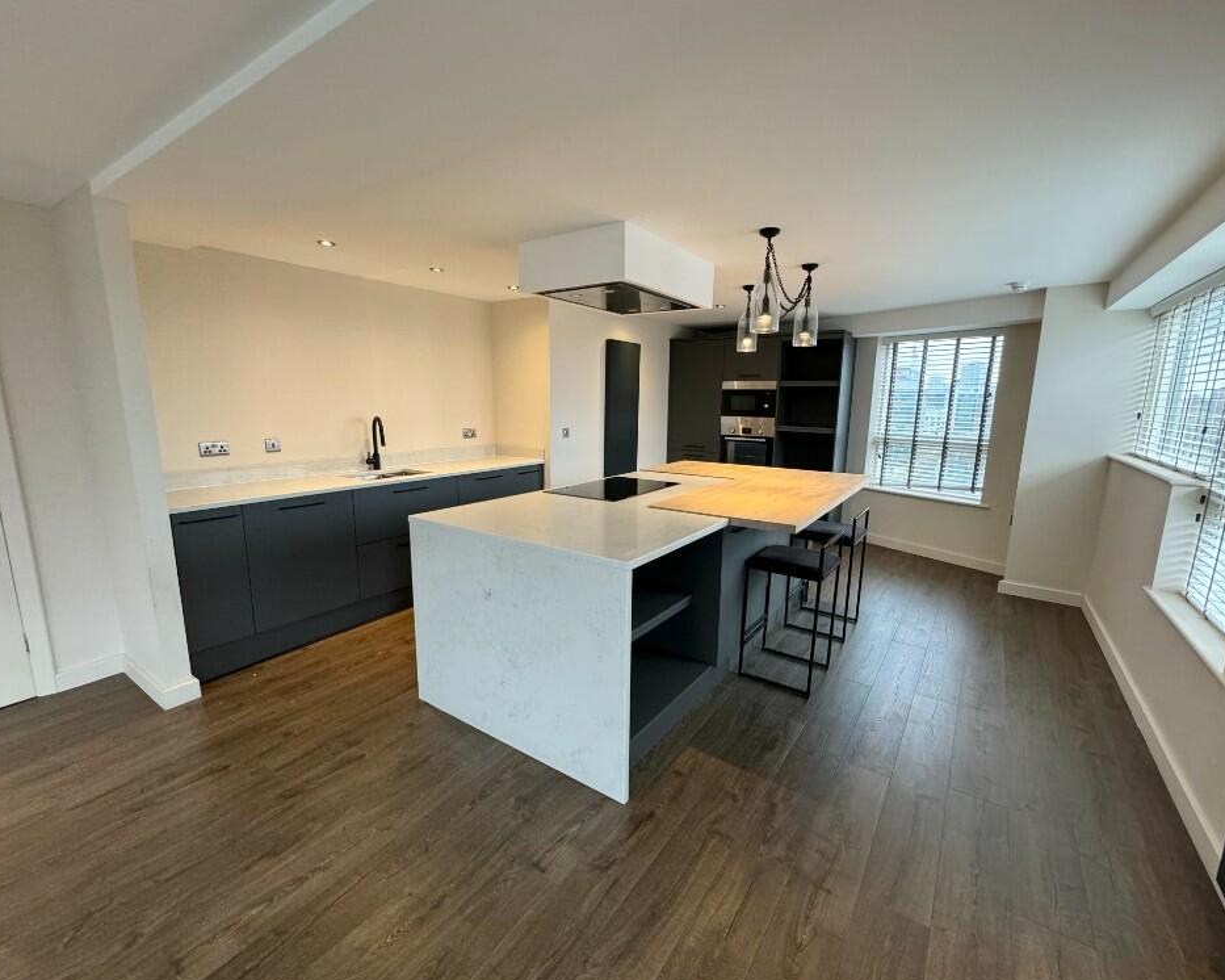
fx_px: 544
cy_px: 494
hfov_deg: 96.8
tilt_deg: -10.3
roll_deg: -0.9
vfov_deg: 84.0
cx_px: 618
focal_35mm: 15
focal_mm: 2.22
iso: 250
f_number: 2.2
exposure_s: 1/100
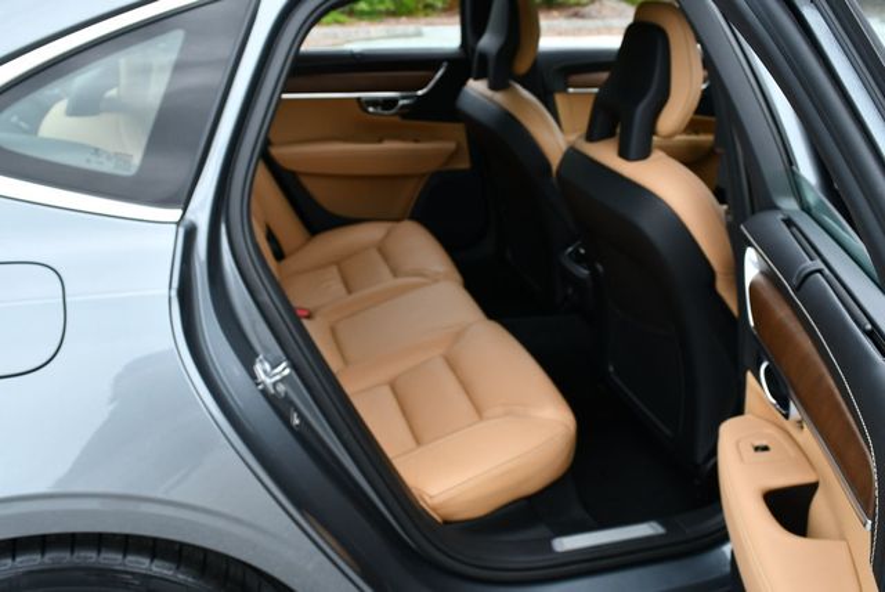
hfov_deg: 53.1
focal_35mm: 36
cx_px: 442
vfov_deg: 36.9
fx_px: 886
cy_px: 296
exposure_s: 1/250
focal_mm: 18
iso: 200
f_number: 6.3
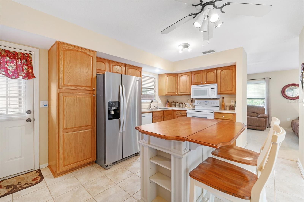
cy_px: 101
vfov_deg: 75.1
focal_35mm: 16
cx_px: 152
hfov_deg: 98.2
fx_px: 132
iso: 250
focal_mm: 10.4
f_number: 8
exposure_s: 1/1.25
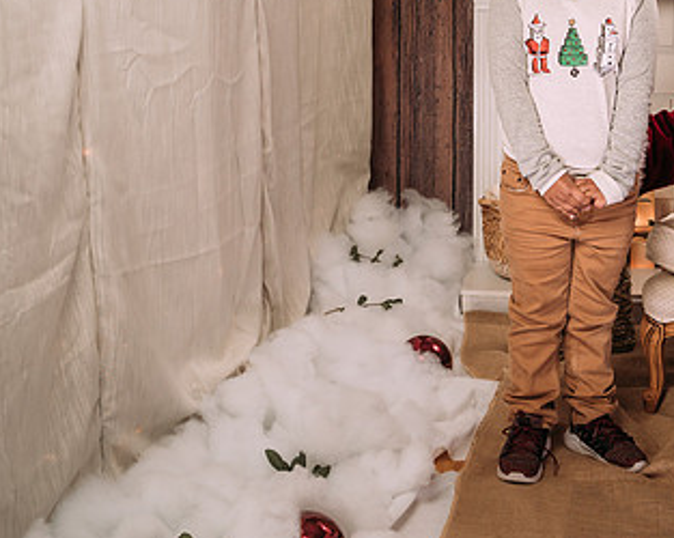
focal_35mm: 68
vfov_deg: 22.4
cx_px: 518
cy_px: 173
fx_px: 1356
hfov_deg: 27.5
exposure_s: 1/125
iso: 200
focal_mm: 35
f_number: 5.6
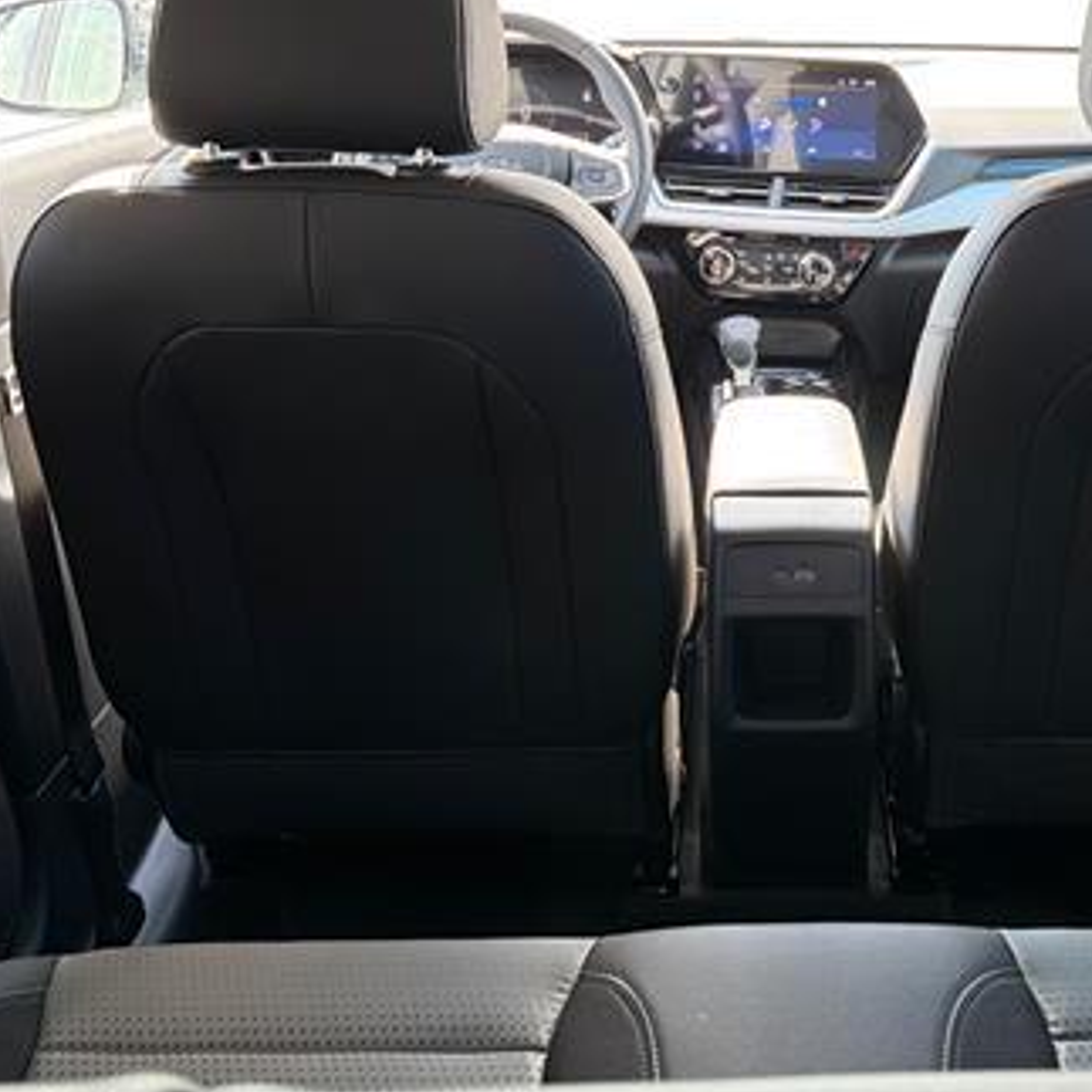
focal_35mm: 42
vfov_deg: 40.0
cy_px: 477
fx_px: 1499
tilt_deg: -21.5
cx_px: 794
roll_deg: -3.6
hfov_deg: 39.2
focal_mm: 6.76
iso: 200
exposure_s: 1/75
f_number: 1.78
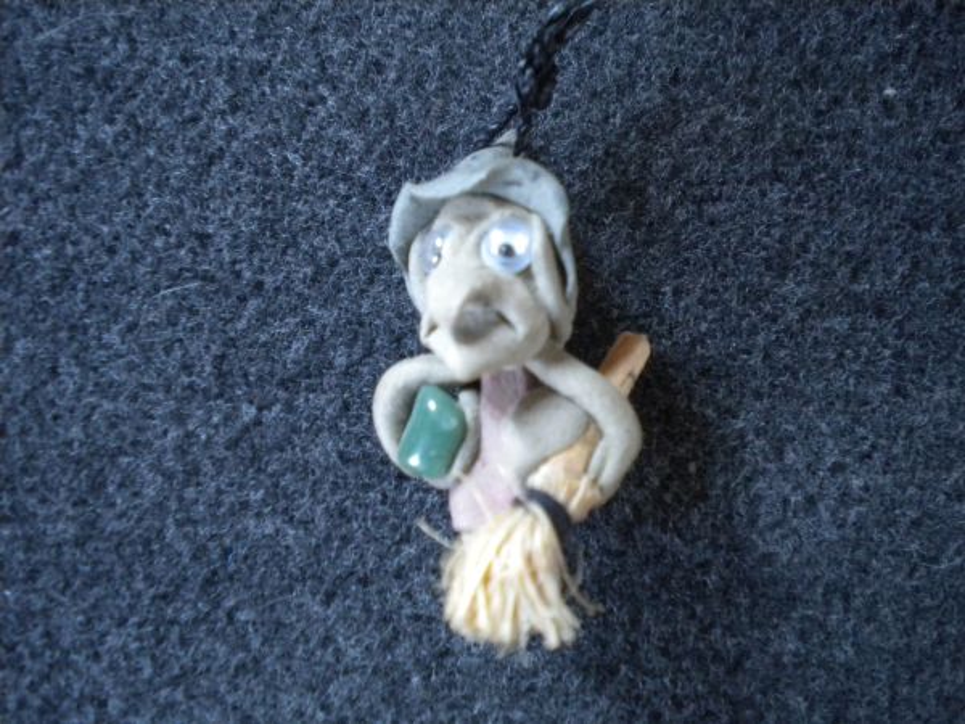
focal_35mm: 41
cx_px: 482
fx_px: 1143
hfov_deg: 45.8
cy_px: 362
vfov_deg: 35.1
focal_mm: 7.4
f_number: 3.5
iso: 400
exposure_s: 1/33.7
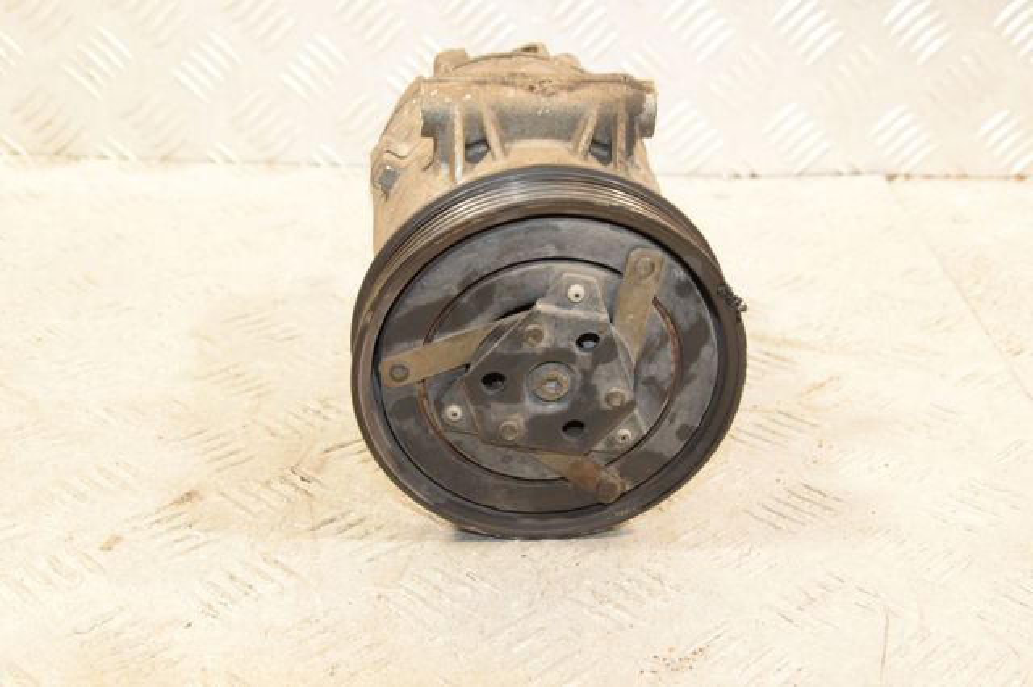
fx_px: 1635
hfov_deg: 35.1
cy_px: 344
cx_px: 516
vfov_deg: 23.8
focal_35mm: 57
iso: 1600
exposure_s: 1/60
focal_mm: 38
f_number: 8
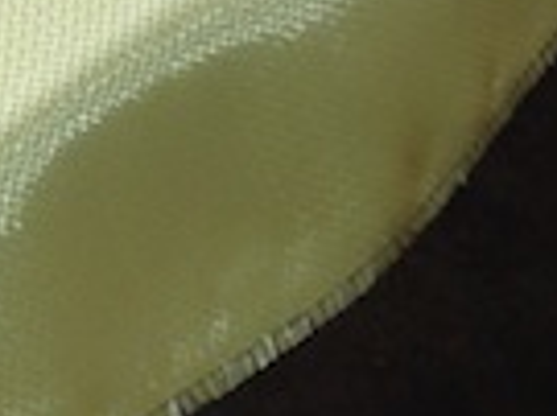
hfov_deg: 10.1
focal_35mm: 196
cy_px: -540
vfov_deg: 7.2
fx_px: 3151
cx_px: 54
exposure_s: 1/40
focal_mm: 4.12
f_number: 2.4
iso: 50
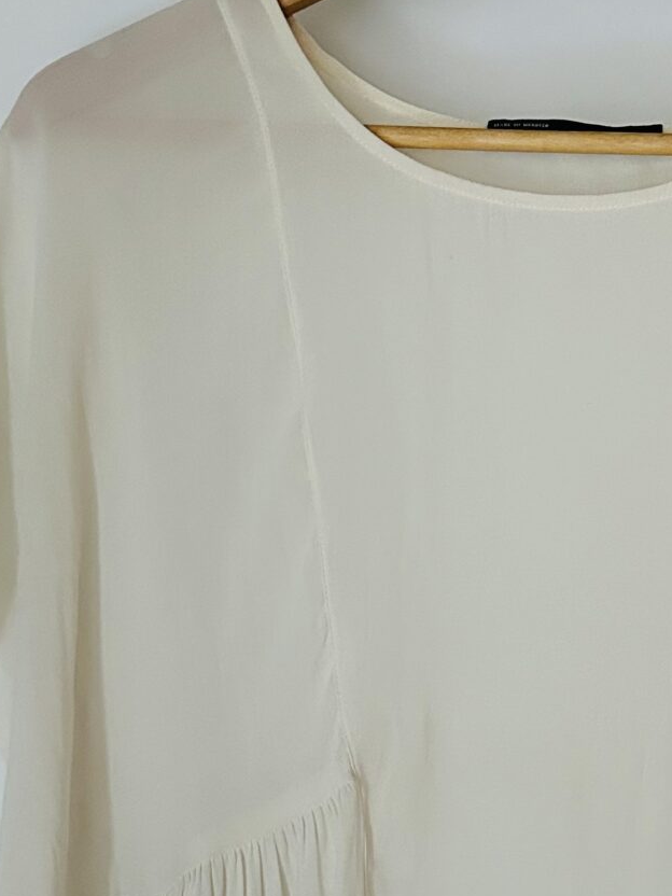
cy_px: 661
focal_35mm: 64
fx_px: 1657
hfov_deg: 22.6
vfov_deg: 29.8
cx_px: 554
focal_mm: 5.7
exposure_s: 1/60
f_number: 1.5
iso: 500
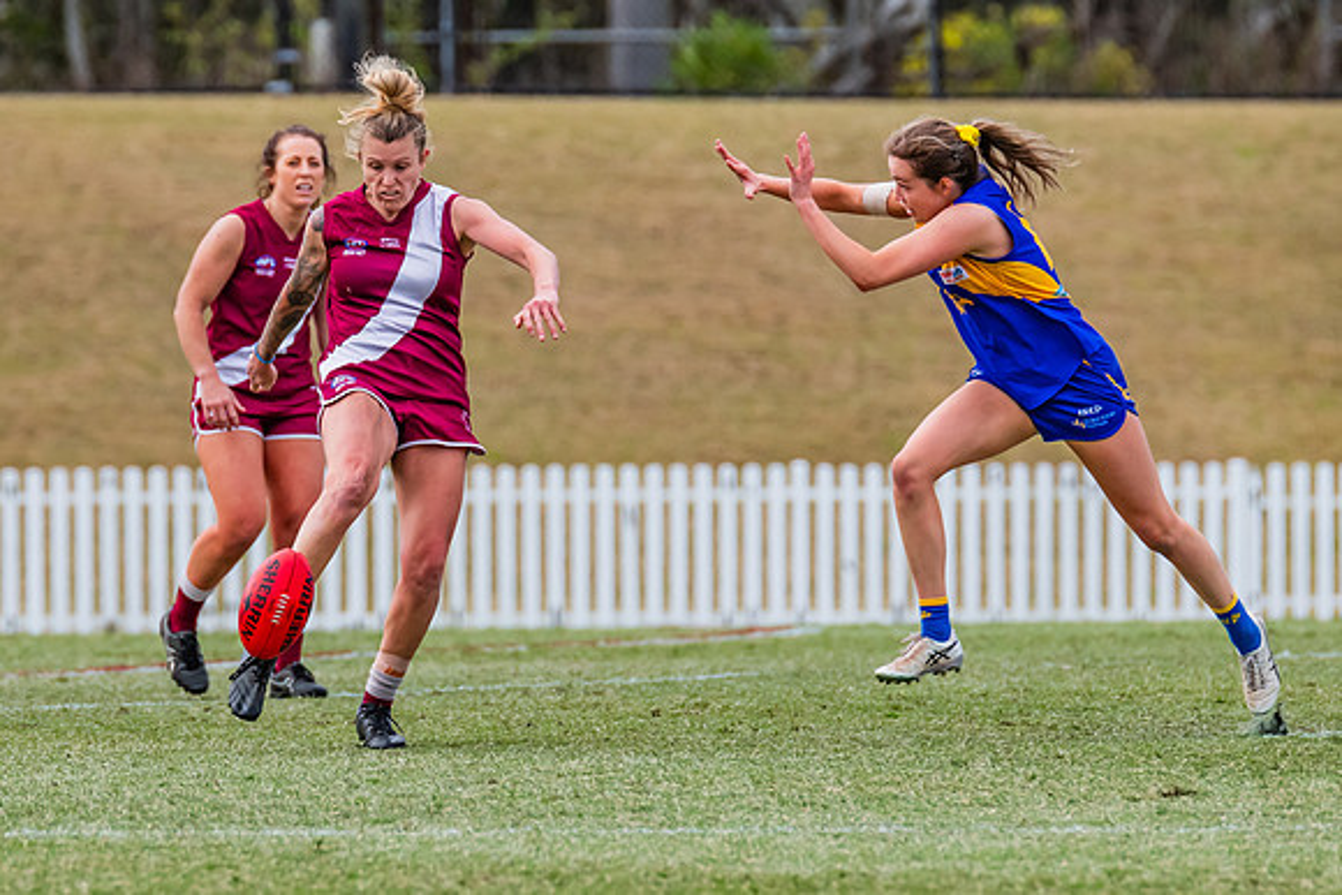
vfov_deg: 1.9
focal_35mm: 722
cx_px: 332
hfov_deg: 2.9
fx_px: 26923
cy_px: 369
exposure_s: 1/1600
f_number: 7.1
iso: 800
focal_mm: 420
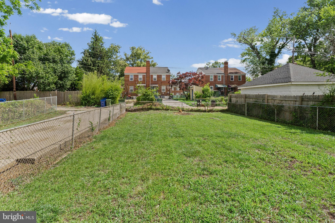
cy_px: 112
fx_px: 158
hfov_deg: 93.3
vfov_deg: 70.4
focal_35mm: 17
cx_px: 168
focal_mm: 17
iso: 250
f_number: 8
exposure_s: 1/320
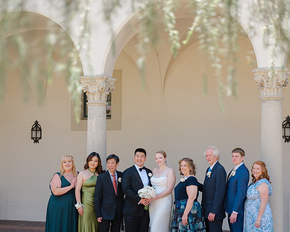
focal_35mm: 64
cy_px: 141
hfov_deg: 29.5
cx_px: 166
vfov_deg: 23.8
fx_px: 549
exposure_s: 1/350
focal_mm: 55
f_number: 1.7
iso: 80
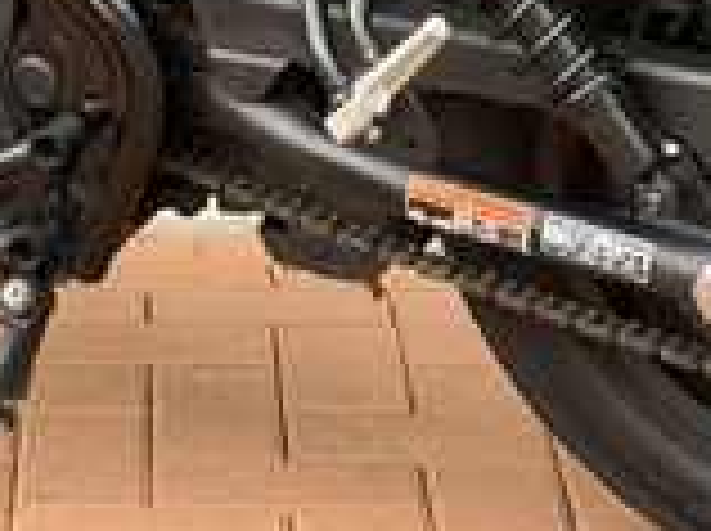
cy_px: -212
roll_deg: -0.7
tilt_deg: -8.8
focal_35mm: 195
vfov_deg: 7.5
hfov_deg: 10.1
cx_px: 122
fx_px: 3999
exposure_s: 1/195
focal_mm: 6.76
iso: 64
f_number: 1.78
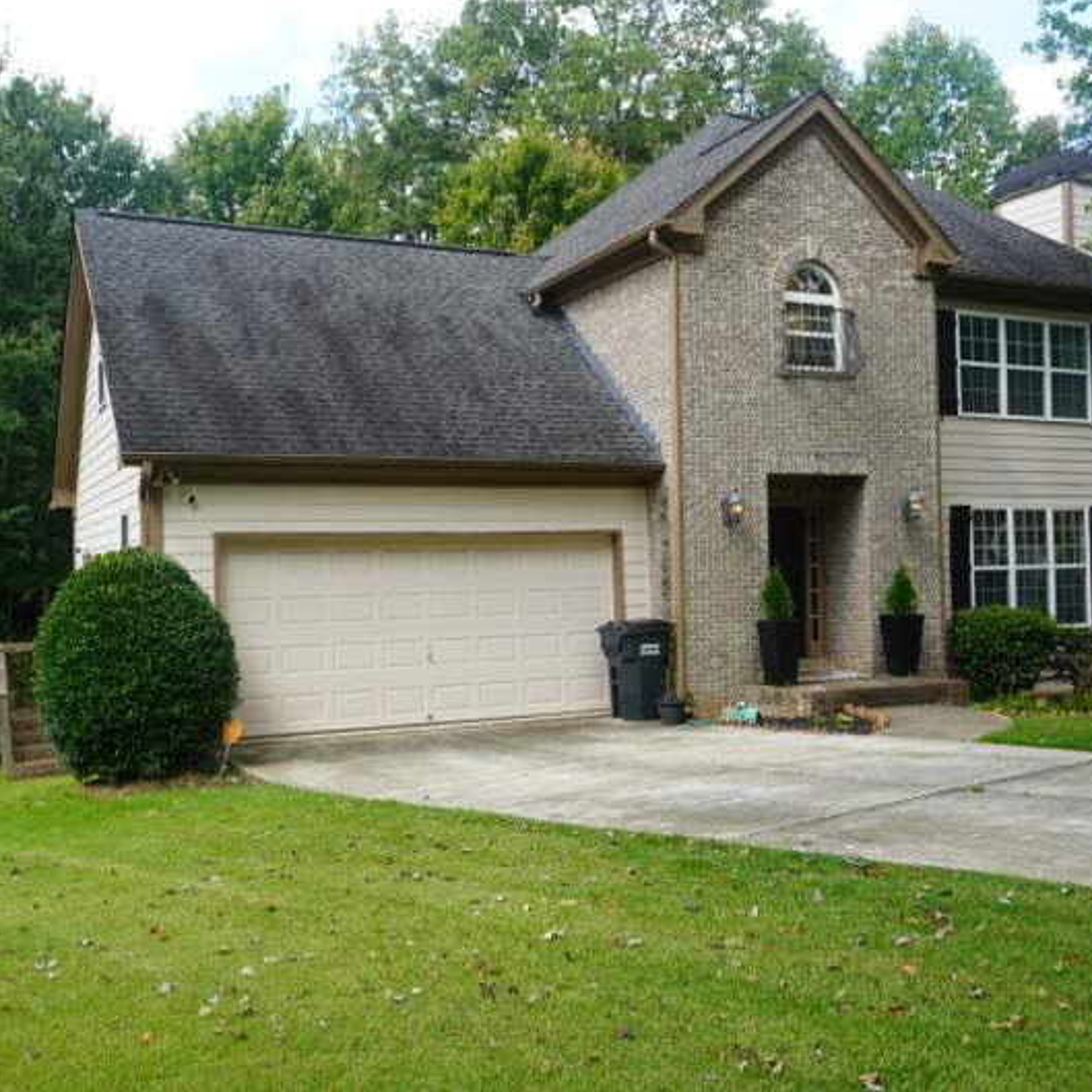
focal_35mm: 37
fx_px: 1308
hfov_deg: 45.3
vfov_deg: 45.3
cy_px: 543
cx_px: 528
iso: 100
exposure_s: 1/100
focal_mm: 19
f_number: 5.6
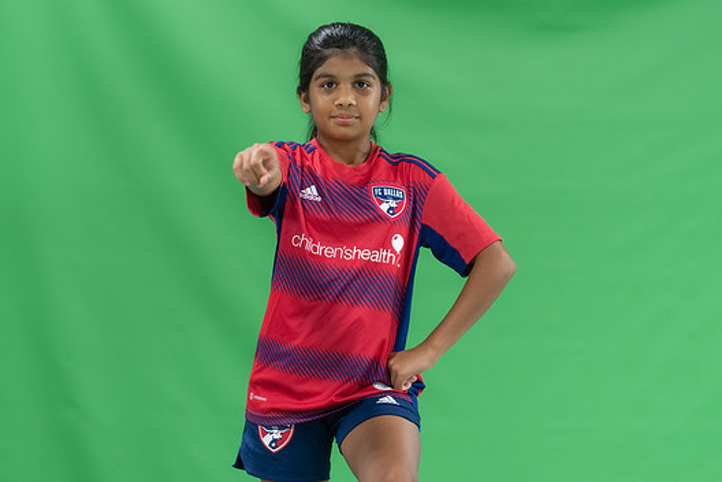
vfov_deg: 9.1
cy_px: 218
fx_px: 3008
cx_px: 374
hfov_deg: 13.7
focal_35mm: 150
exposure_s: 1/250
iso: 1000
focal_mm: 130
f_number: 2.8
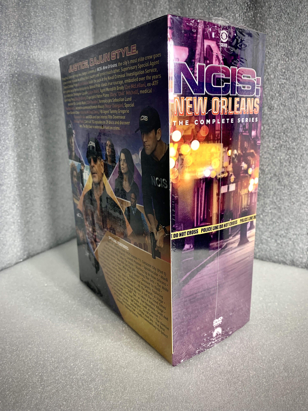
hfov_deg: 53.1
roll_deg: -1.3
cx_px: 154
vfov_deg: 67.3
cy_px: 206
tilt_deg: -12.6
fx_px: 308
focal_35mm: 26
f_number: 1.8
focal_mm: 4.25
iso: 25
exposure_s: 1/62
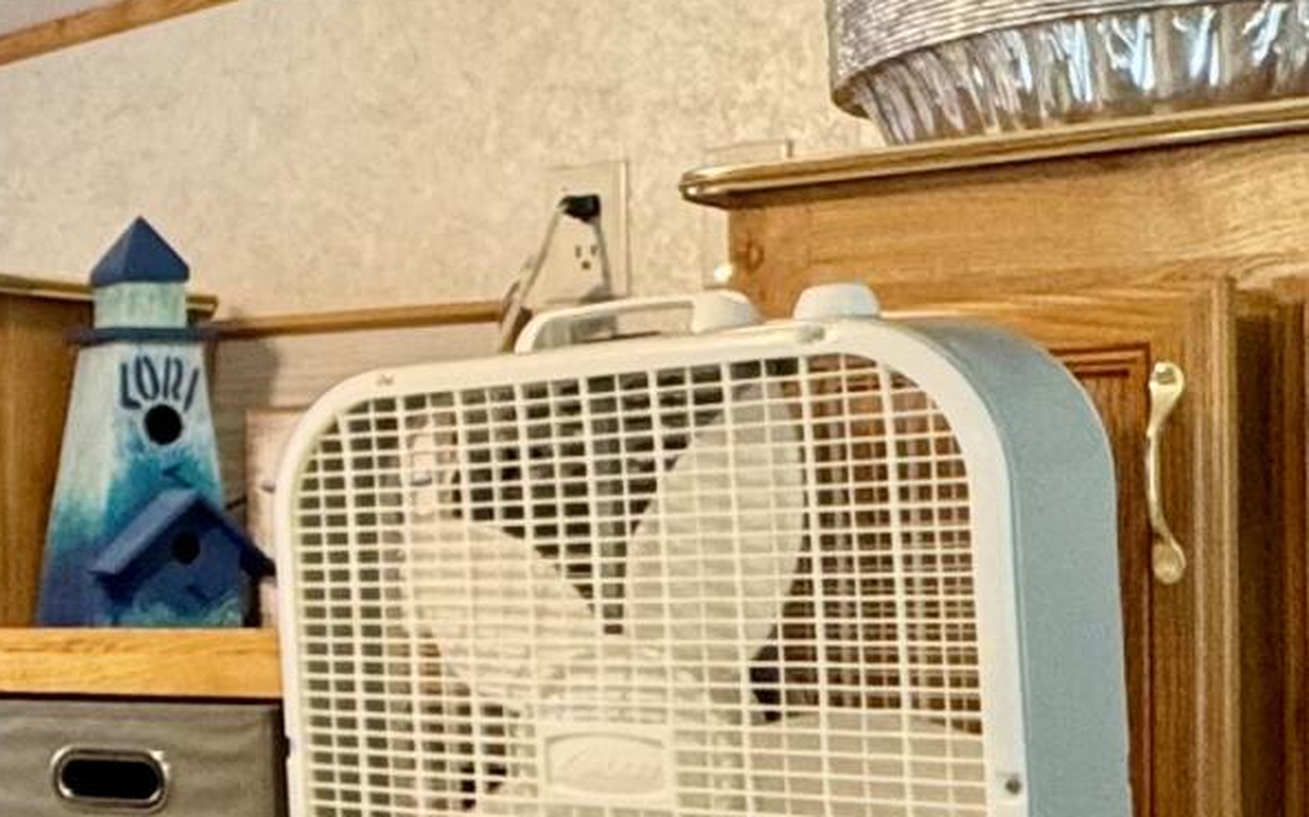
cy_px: 597
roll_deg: -0.3
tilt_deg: -1.0
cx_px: -599
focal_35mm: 75
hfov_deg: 22.9
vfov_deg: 17.3
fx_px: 2675
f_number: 2.2
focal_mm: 2.22
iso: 200
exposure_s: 1/60
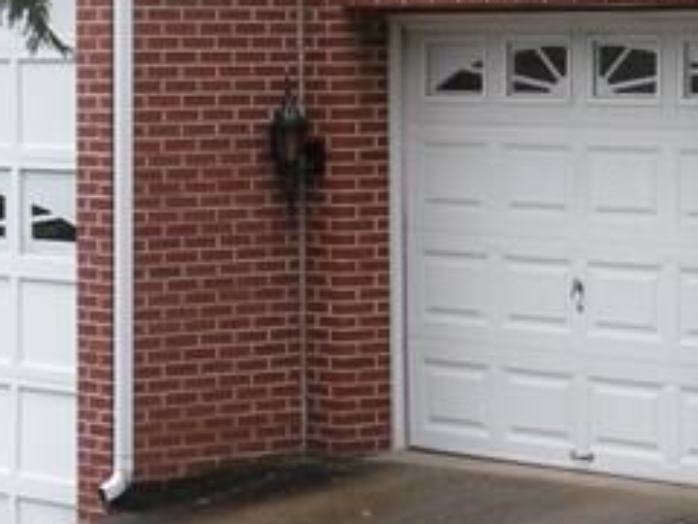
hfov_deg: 11.0
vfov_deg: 8.2
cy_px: -90
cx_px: 657
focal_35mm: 179
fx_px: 3609
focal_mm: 7.4
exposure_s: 1/108
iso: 64
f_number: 4
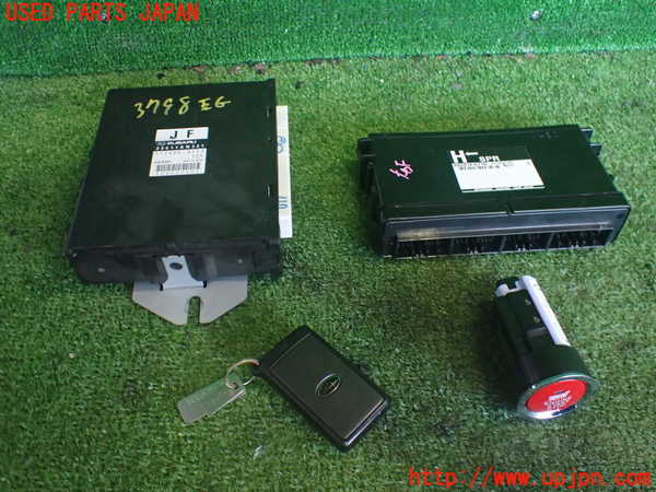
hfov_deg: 60.0
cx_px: 328
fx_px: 569
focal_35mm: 30
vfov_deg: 46.8
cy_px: 246
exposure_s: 1/125
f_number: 2.3
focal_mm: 5.4
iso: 800
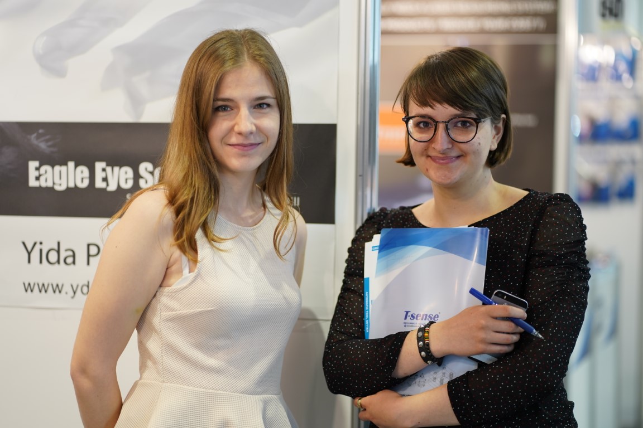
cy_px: 214
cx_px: 322
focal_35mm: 85
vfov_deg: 16.1
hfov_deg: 23.9
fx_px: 1518
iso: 320
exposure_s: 1/100
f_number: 1.8
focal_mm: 85
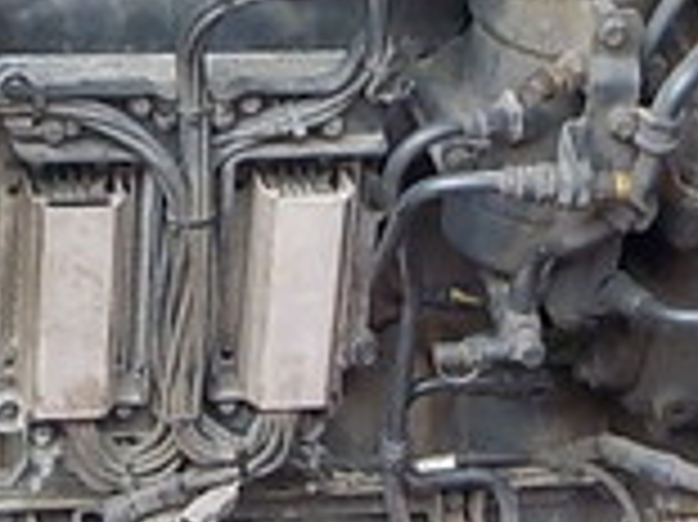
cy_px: 288
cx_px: 239
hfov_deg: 15.9
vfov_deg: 11.9
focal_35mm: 124
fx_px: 2498
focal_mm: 4.1
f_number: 3.3
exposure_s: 1/30
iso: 280
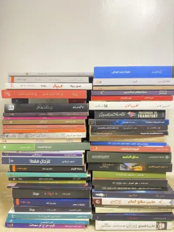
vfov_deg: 65.3
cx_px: 89
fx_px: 181
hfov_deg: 51.4
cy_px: 119
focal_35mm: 27
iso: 640
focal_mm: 4.25
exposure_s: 1/33
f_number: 1.8
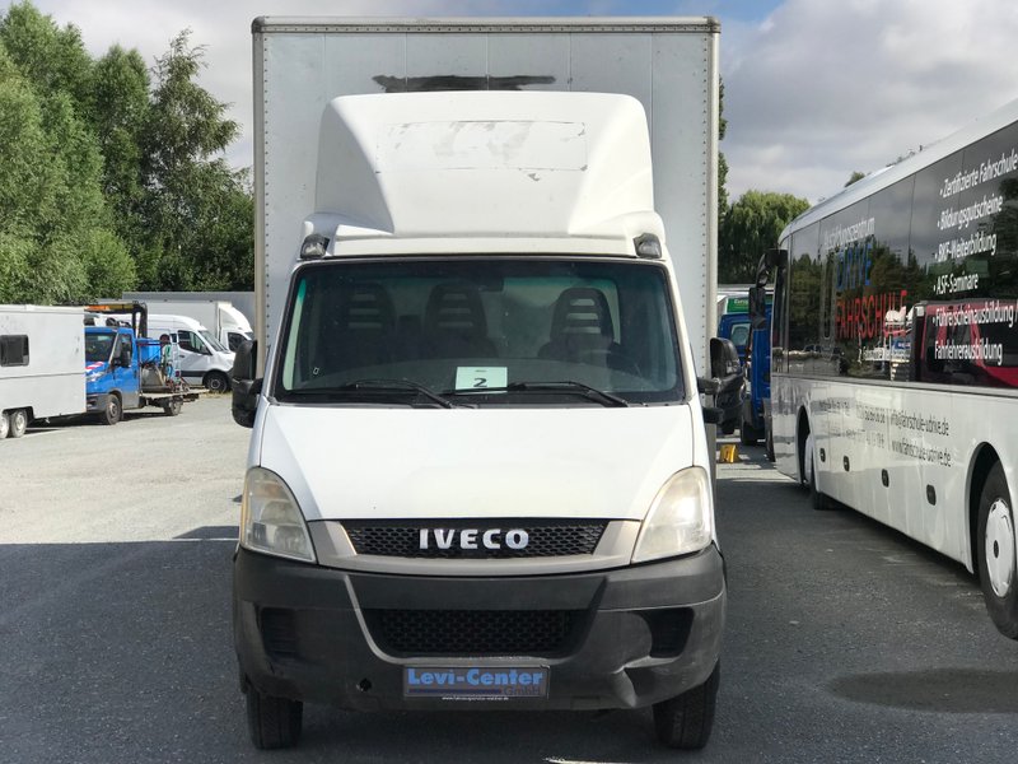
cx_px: 509
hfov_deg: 33.8
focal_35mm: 57
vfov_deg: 25.7
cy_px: 382
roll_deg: +0.3
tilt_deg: -3.2
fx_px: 1676
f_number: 2.8
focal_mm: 6.6
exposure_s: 1/1623
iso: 20
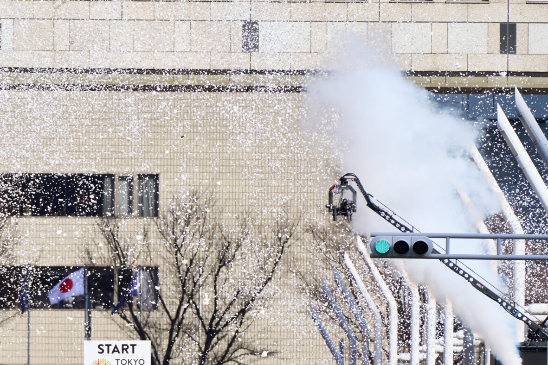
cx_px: 96
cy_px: 322
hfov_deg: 2.4
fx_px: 13200
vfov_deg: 1.6
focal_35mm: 867
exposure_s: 1/1600
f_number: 6.3
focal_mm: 400
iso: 500
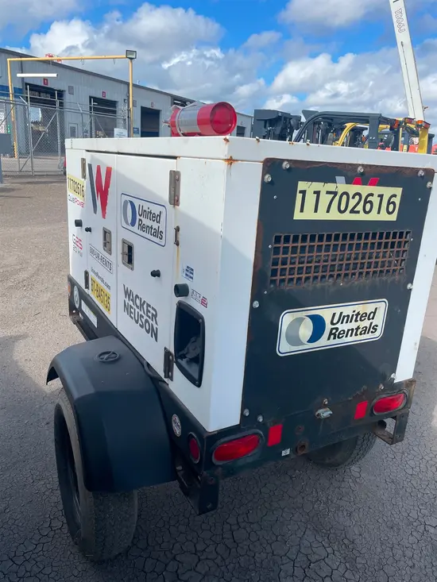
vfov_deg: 67.3
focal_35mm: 26
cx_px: 218
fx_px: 438
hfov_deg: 53.1
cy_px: 291
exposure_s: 1/2618
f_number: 1.6
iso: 32
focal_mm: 4.2
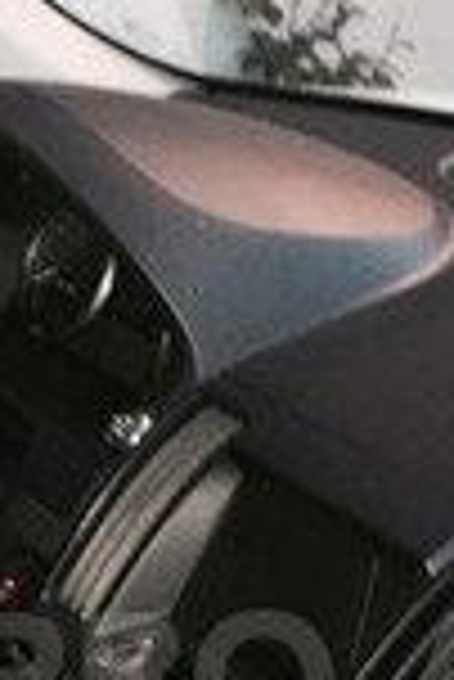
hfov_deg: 13.8
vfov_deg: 20.0
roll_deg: -2.8
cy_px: 680
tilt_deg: -23.2
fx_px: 1868
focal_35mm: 99
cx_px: 175
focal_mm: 4.15
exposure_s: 1/16
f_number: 2.2
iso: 200
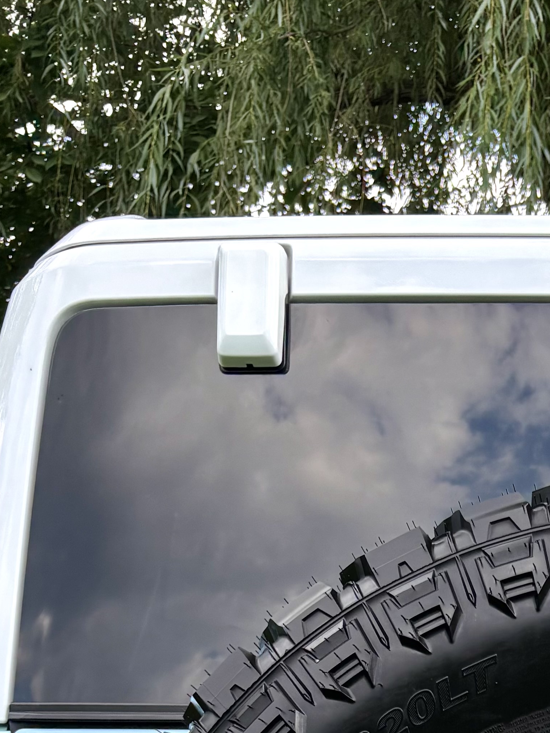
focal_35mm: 73
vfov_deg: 23.2
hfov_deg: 19.1
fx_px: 1546
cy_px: 991
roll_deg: -1.4
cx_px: 653
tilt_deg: -7.0
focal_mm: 5.96
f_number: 1.6
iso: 50
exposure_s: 1/811
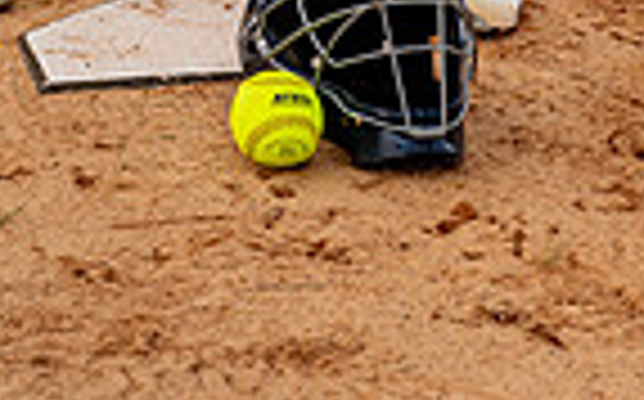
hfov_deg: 15.0
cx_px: 104
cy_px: -575
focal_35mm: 138
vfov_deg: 8.6
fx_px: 2419
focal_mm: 43
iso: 80
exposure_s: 1/250
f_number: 4
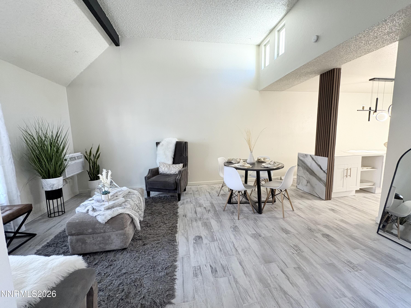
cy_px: 154
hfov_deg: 102.1
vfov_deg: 85.7
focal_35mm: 14
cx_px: 206
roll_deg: +1.4
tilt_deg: -6.5
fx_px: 166
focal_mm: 2.22
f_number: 2.2
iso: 250
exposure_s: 1/60
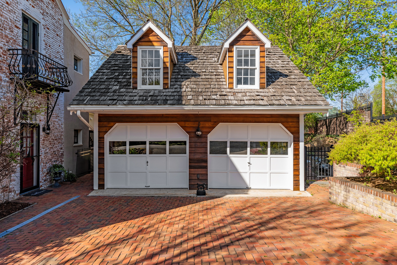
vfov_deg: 59.7
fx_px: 230
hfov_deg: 81.5
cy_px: 132
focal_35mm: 21
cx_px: 198
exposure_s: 1/320
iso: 200
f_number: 8
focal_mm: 20.9
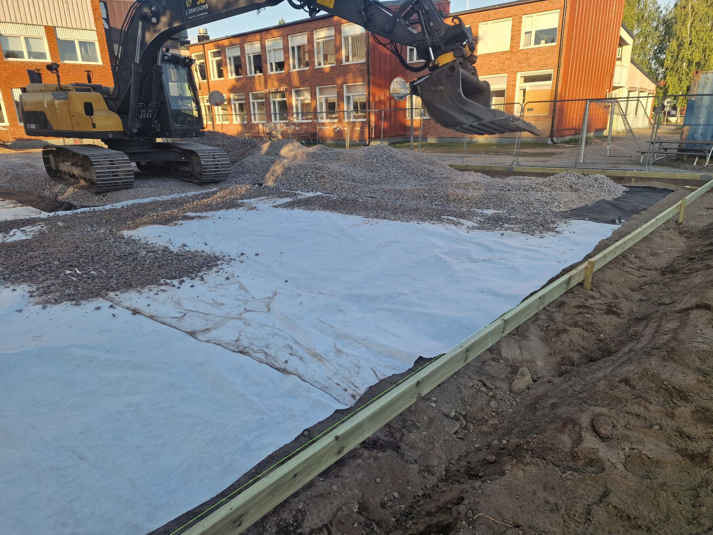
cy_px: 268
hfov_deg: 73.9
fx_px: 474
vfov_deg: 58.9
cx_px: 356
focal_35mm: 23
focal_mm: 6.4
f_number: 1.8
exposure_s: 1/282
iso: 50
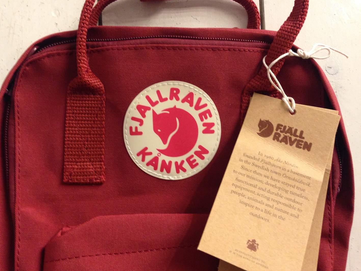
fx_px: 365
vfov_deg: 40.7
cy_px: 131
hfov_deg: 52.6
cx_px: 171
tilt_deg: -85.0
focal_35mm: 35
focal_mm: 4.12
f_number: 2.4
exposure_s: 1/20
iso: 200
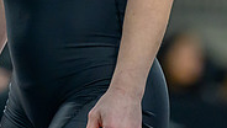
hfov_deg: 2.6
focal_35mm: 841
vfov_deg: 1.4
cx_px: 35
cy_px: -143
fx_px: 5068
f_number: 2.8
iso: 5000
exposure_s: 1/800
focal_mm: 200
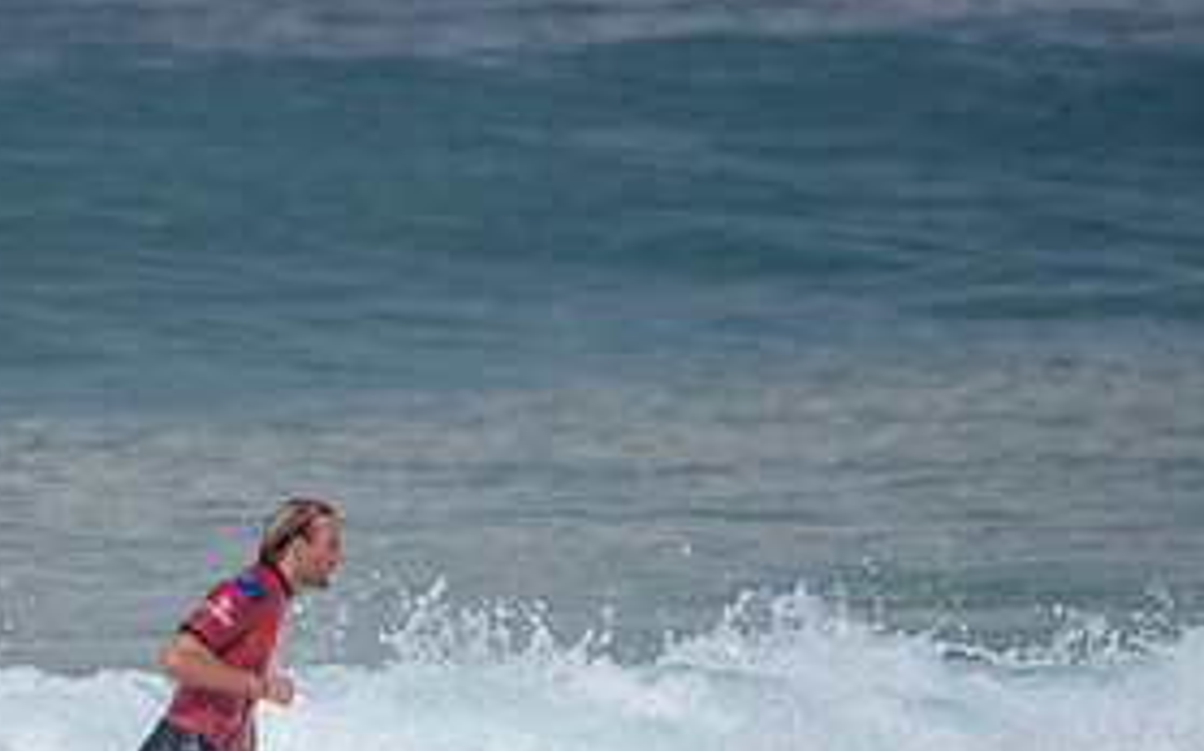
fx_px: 34728
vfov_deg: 1.2
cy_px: 809
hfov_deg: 2.0
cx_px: 216
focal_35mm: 1059
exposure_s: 1/2000
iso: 180
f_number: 5.6
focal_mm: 500
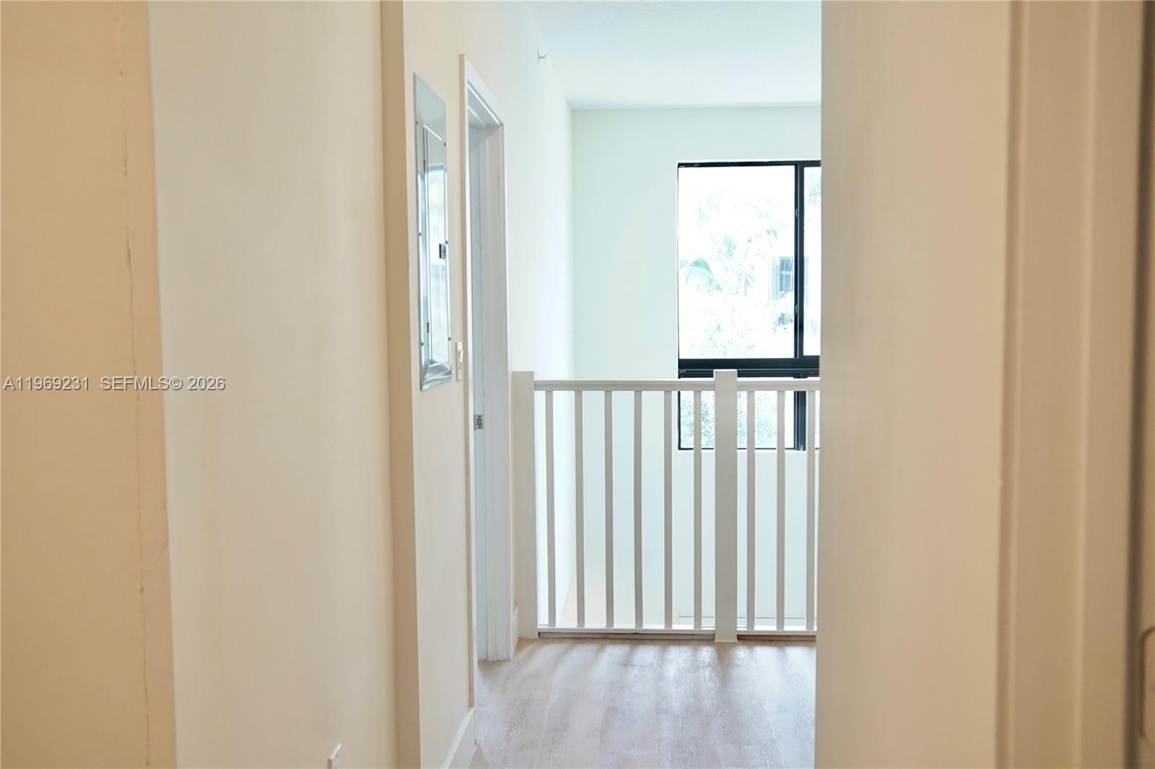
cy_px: 384
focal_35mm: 31
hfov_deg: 60.3
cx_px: 578
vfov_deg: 42.3
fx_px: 994
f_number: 4
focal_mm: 21
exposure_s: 1/60
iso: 400
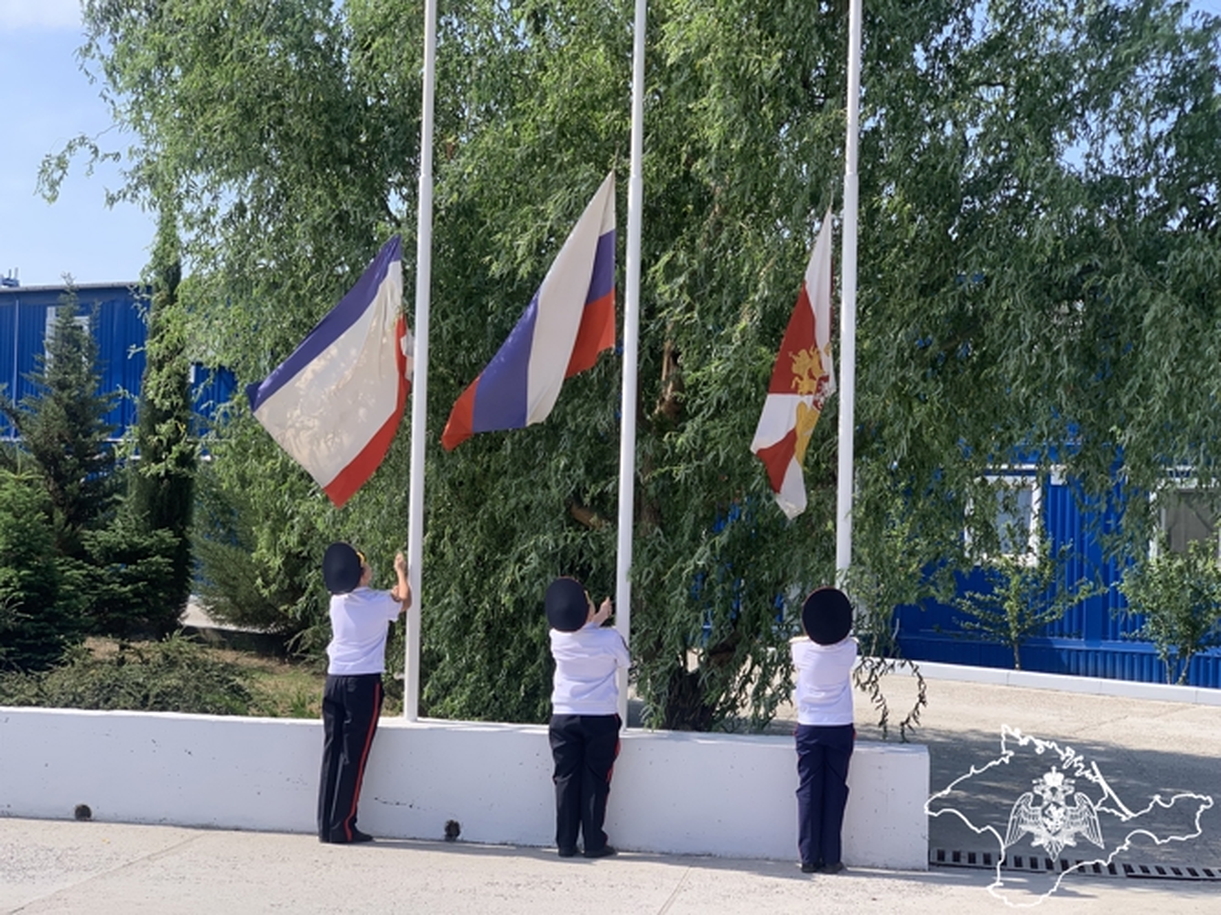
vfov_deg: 28.0
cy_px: 458
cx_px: 610
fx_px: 1834
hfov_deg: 36.8
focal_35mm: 52
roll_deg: -1.7
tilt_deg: +1.0
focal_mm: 6
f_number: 2.4
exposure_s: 1/558
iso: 16
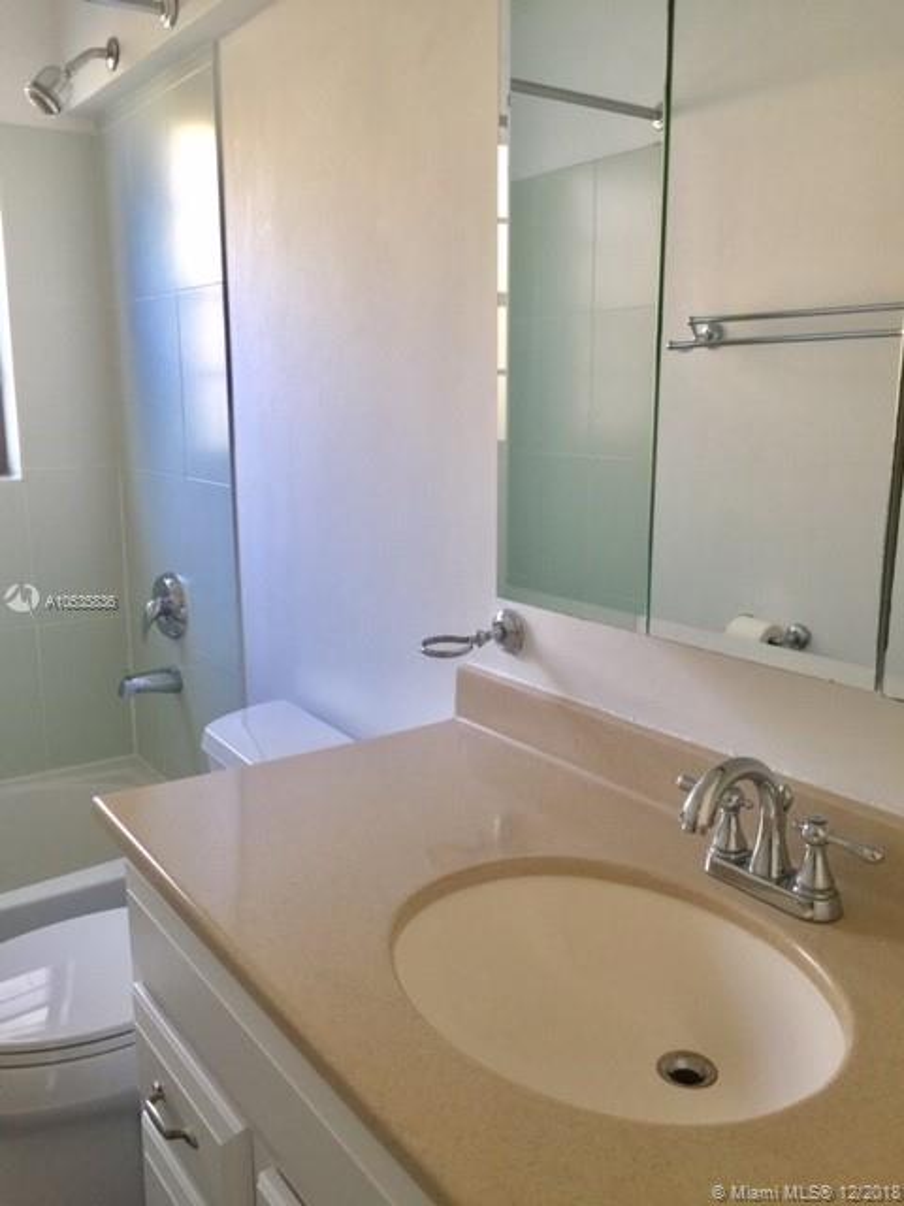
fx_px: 1010
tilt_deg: -10.5
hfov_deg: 48.2
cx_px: 452
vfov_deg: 61.7
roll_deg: -0.4
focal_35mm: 29
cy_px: 603
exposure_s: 1/15
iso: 40
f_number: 2.2
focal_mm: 4.15
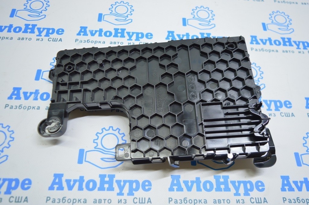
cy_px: 102
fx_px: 257
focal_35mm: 30
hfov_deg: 62.0
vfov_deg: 43.5
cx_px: 154
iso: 400
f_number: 3.8
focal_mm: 20
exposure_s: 1/50
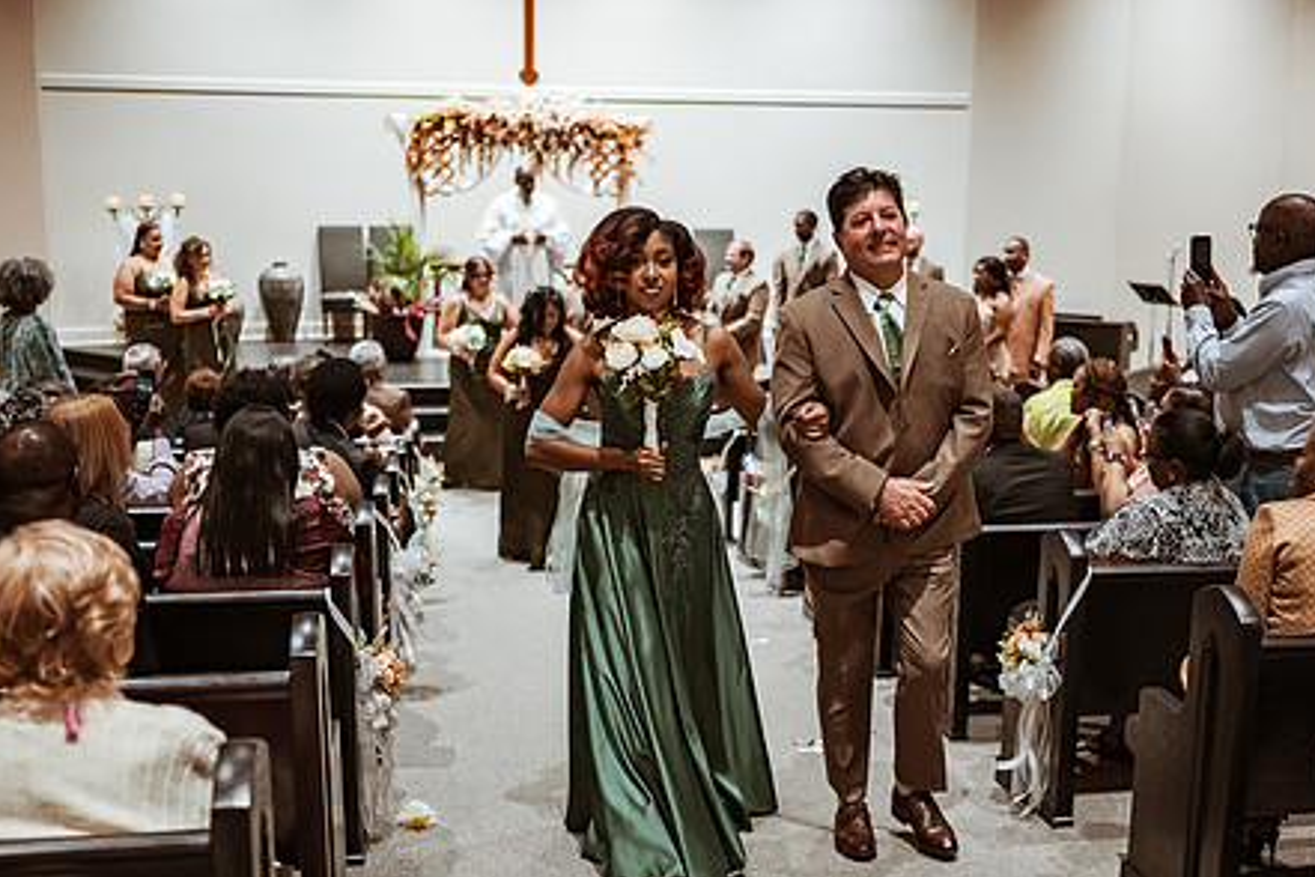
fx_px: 1680
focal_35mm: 46
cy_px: 476
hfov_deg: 42.7
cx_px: 740
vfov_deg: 29.2
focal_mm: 35
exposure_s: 1/500
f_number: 1.8
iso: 1000
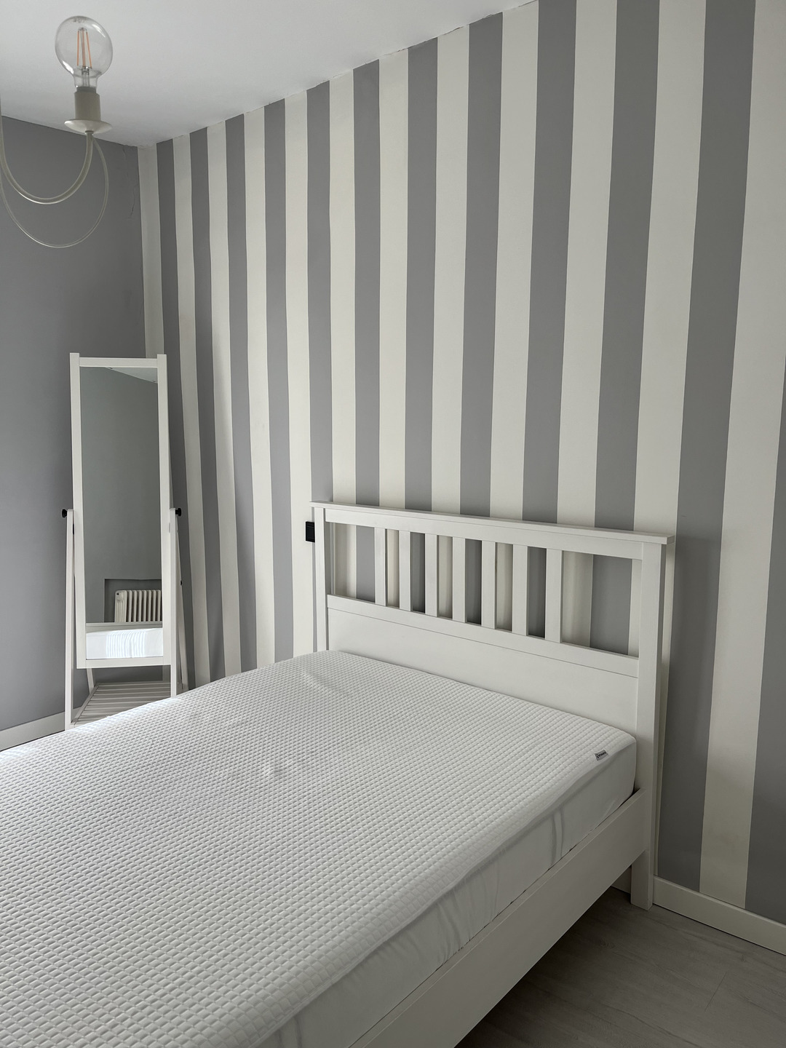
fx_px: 787
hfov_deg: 53.1
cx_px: 393
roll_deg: +0.6
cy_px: 524
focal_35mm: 26
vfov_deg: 67.3
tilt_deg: -8.3
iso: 40
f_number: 1.6
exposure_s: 1/256
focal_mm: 5.1
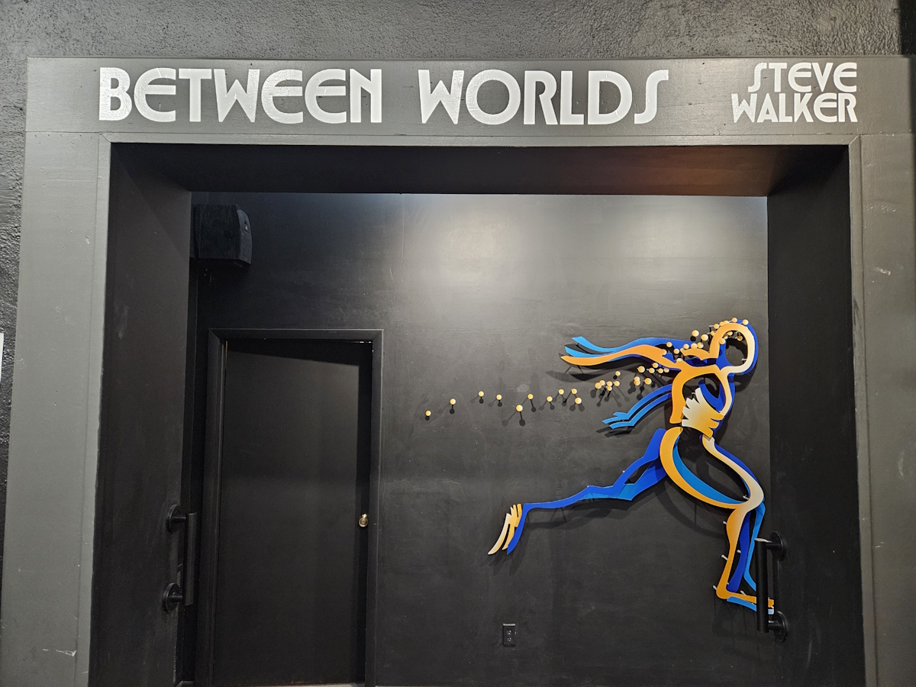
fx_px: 609
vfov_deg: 58.9
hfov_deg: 73.9
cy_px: 344
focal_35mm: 23
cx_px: 458
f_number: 1.8
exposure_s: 1/40
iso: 640
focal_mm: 5.4
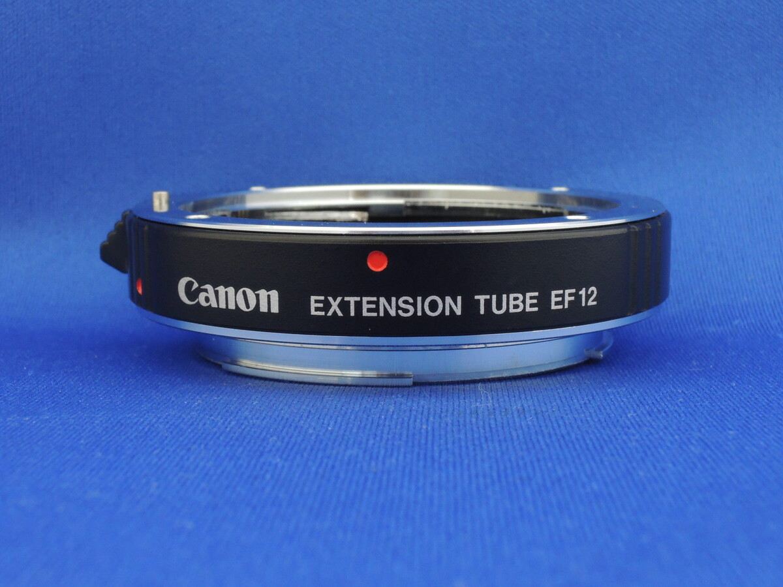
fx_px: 1583
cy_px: 294
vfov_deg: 21.0
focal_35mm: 70
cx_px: 392
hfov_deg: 27.8
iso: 560
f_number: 7.1
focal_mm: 12.5
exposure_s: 1/25
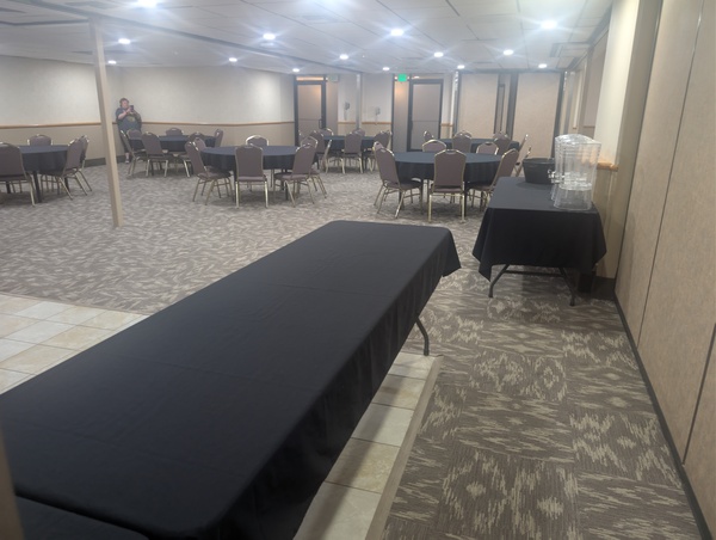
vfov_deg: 57.0
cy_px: 270
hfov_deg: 71.5
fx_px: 497
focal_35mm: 24
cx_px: 358
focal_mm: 6.9
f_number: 1.68
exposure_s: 1/54.2
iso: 318
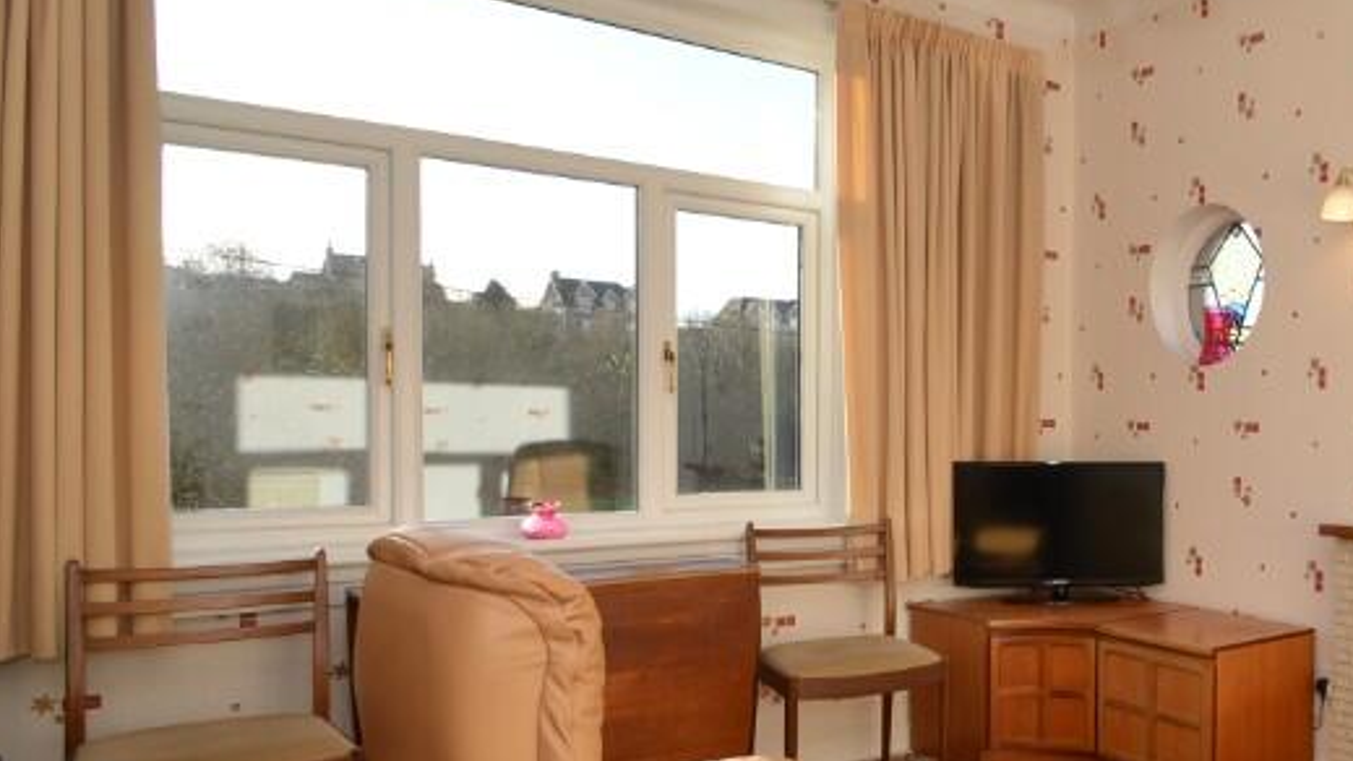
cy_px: 409
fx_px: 1112
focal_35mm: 31
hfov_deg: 54.5
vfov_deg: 37.8
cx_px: 1220
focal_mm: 10
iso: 100
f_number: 5.6
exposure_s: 1/125
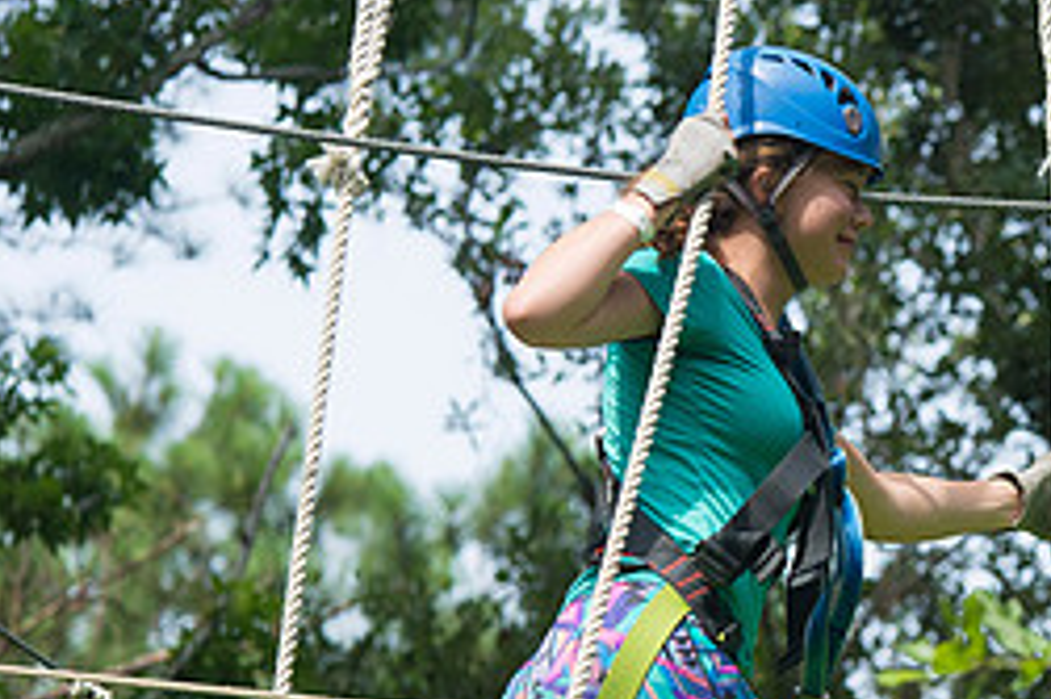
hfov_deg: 6.3
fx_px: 9452
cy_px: 467
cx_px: 971
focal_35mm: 324
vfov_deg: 4.2
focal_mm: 140
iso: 1250
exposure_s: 1/4000
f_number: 5
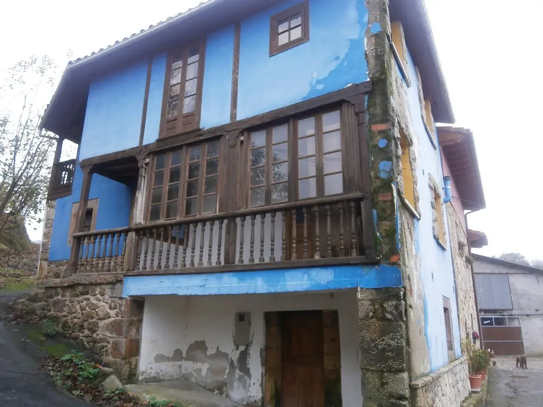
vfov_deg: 53.1
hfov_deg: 67.3
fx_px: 408
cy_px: 204
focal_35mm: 26
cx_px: 272
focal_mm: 4.7
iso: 80
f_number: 2.8
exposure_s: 1/40
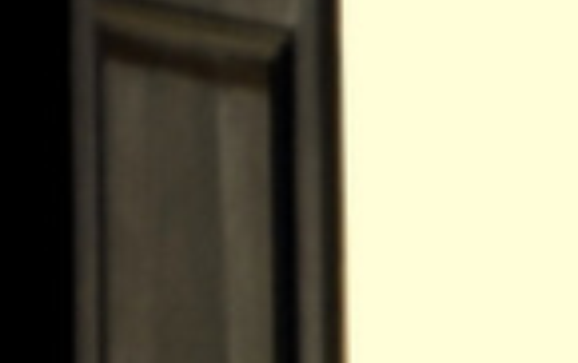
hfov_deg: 1.8
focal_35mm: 1163
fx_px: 18341
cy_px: 1492
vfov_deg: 1.1
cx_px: 1437
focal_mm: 92
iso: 320
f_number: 5.6
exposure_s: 1/500
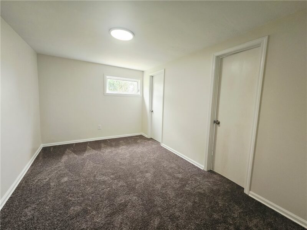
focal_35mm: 13
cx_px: 154
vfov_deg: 89.9
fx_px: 115
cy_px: 115
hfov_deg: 106.2
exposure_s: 1/60
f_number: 2.2
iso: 100
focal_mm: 2.2
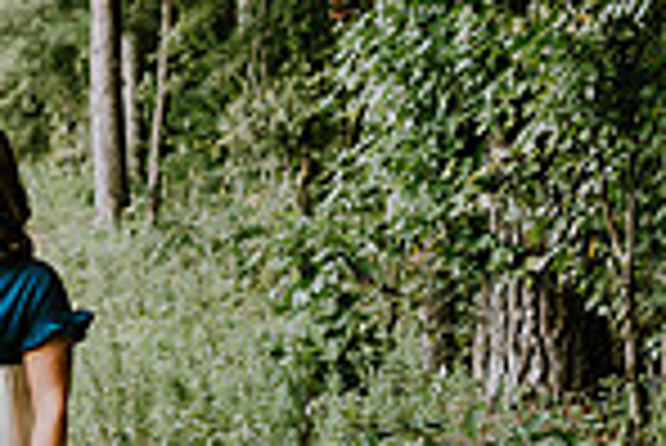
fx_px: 1741
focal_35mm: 94
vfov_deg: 14.4
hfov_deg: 19.7
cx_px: -225
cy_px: 444
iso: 320
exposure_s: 1/320
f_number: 2.2
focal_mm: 24
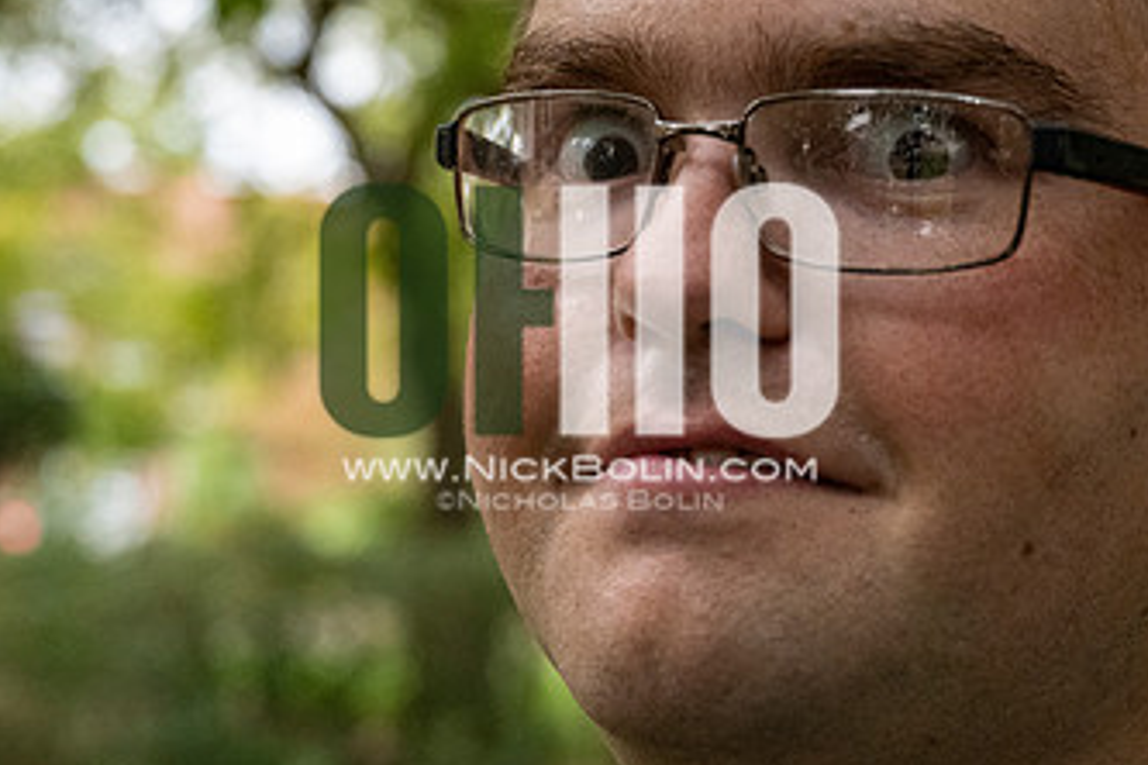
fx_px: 2391
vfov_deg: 18.2
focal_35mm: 75
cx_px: 579
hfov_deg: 27.0
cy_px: 346
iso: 4000
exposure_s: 1/500
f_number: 4
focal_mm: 43
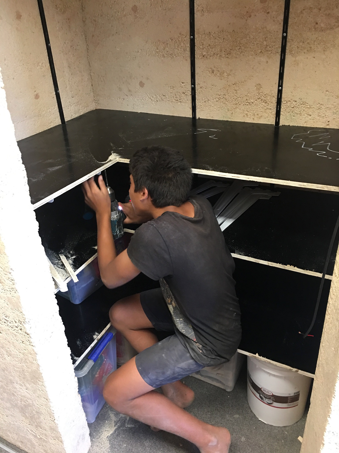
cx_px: 170
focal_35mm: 29
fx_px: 379
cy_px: 226
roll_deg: +3.8
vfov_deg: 61.7
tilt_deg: -29.2
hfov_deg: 48.2
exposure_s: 1/17
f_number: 2.2
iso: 100
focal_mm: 4.15
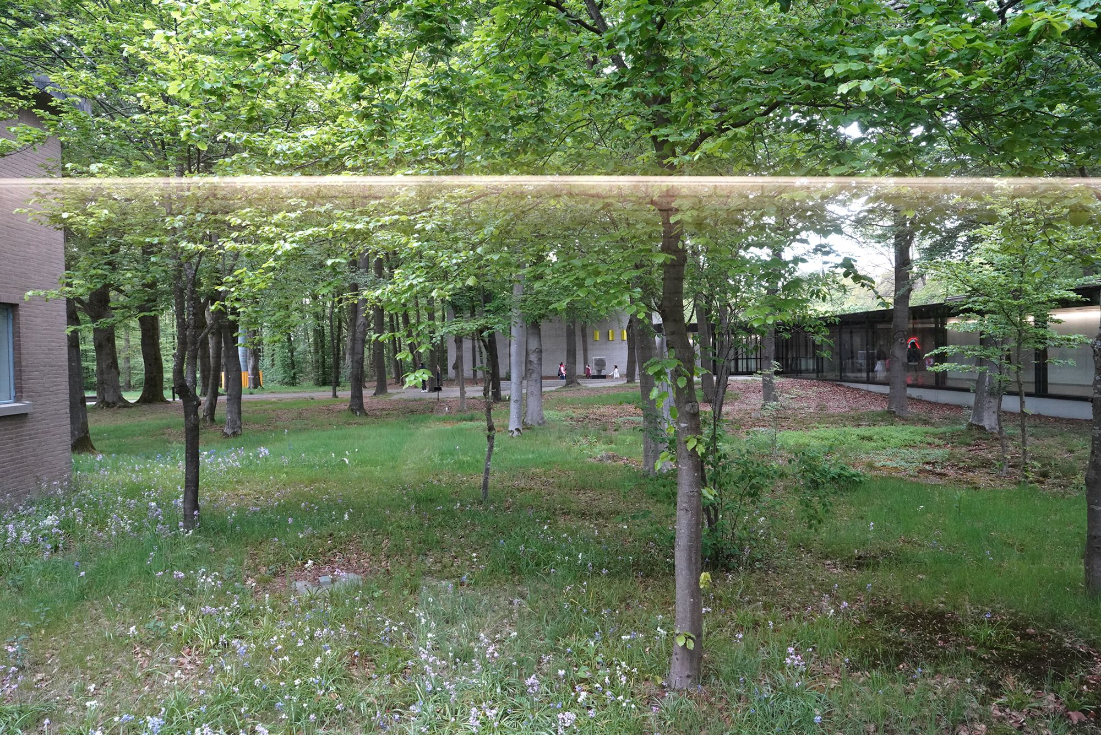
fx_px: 734
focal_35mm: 24
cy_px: 368
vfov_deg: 53.1
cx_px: 550
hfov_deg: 73.7
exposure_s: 1/80
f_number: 13
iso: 3200
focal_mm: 24
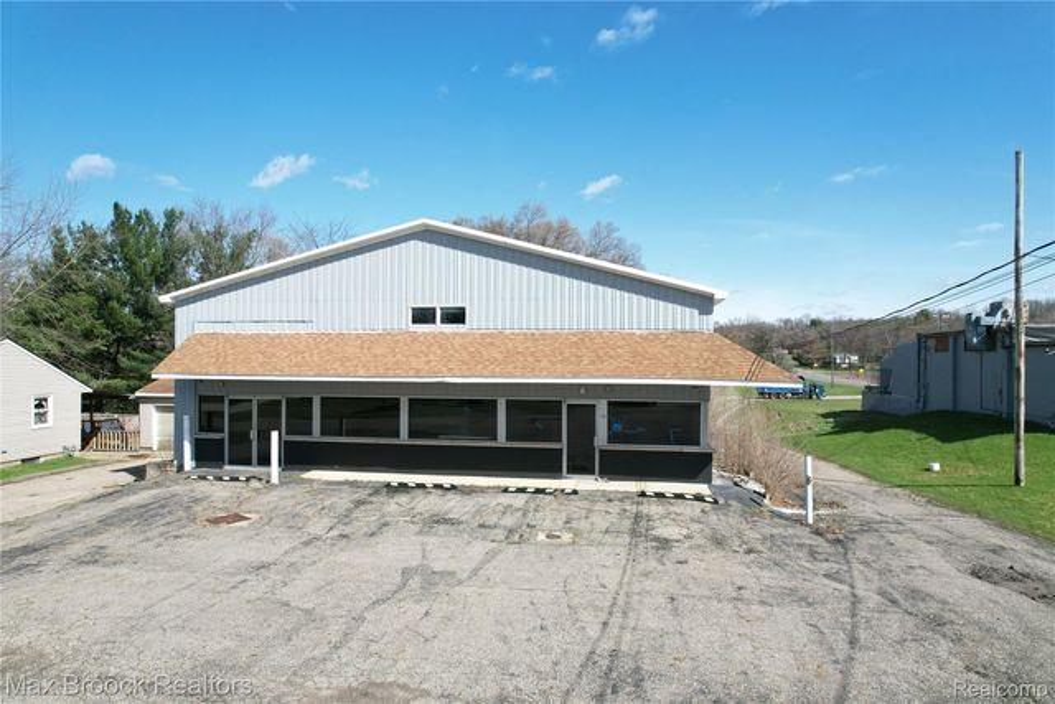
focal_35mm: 22
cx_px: 528
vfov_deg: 57.3
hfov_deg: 78.6
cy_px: 352
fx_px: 645
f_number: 2.8
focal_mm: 8.38
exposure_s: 1/1250
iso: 100
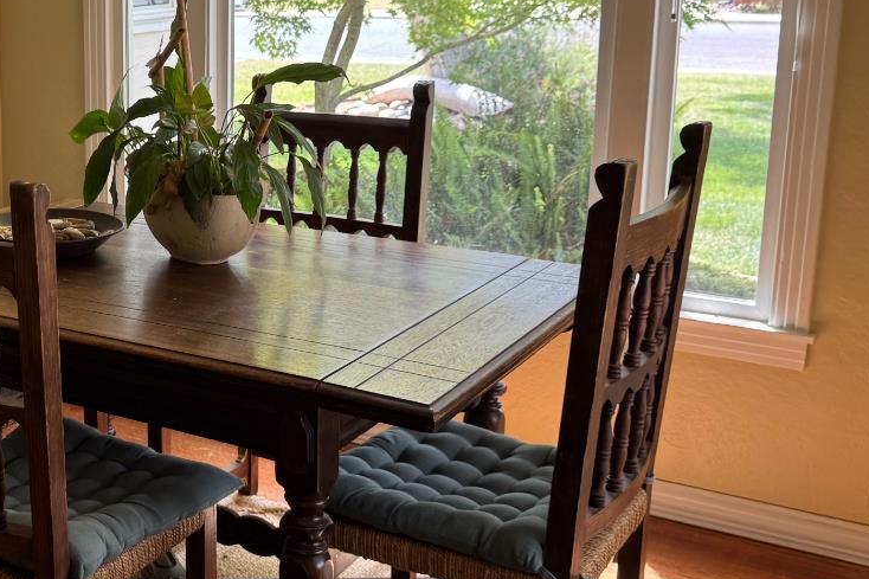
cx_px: 57
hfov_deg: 36.1
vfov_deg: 26.3
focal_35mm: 51
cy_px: 196
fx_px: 1231
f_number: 1.78
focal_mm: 6.76
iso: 80
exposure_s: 1/121
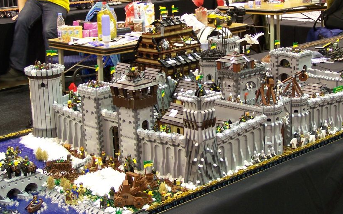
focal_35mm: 78
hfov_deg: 26.4
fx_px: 729
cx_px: 198
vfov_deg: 16.7
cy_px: 85
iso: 80
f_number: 3.1
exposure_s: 1/2
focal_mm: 9.8
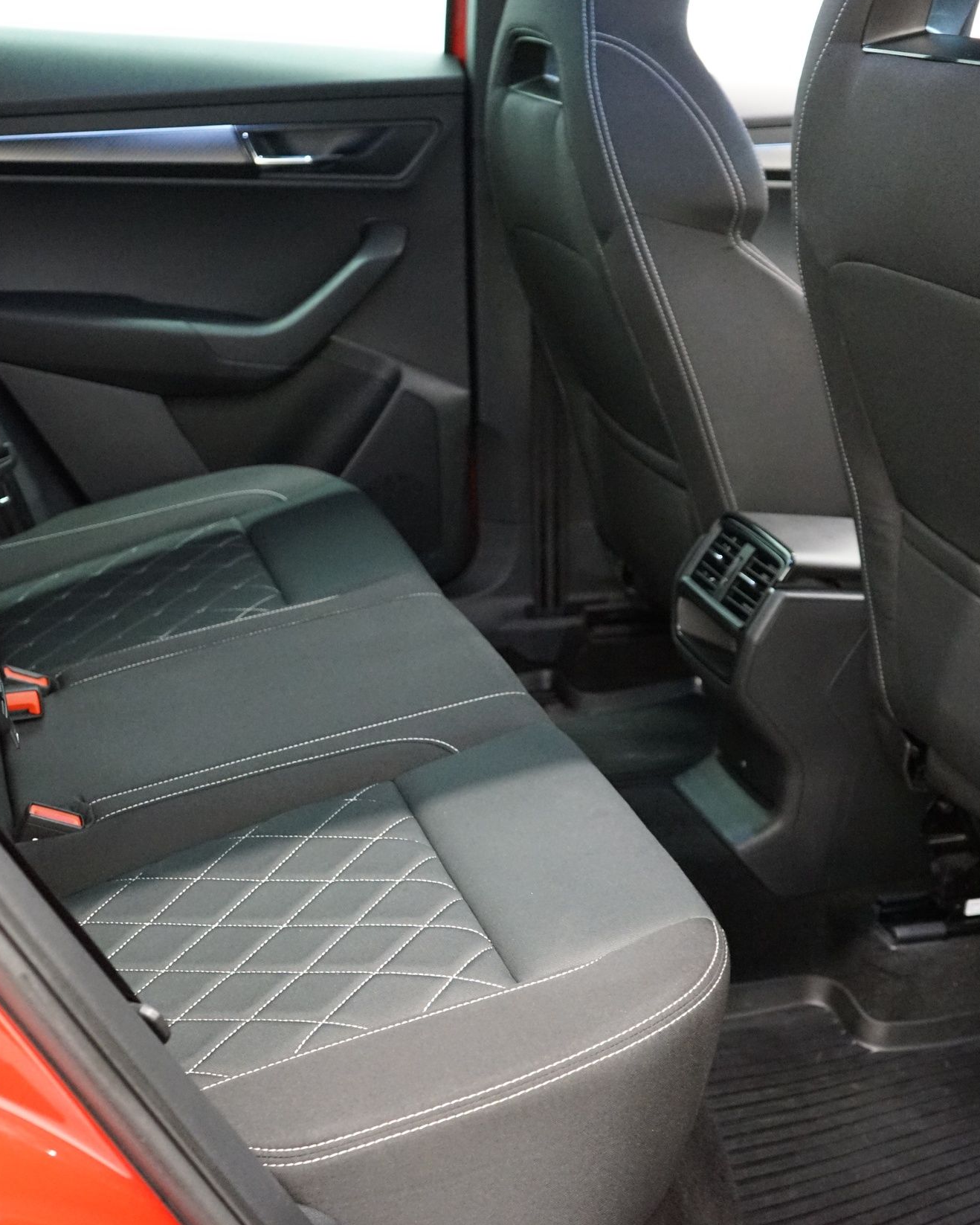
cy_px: 608
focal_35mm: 47
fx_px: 1704
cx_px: 386
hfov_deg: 32.0
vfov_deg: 39.5
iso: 6400
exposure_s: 1/40
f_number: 4
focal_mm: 33
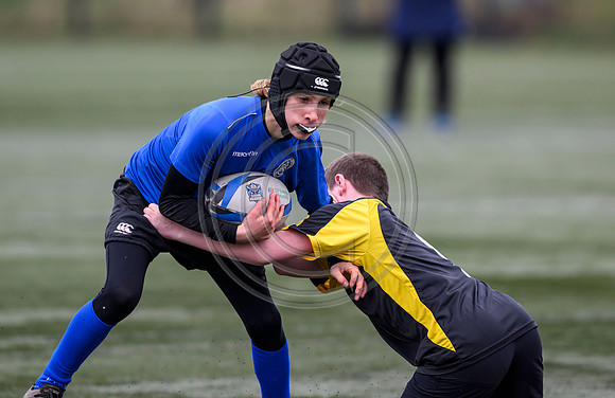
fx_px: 8712
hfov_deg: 4.0
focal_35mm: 514
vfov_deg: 2.6
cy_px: 137
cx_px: 353
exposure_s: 1/1600
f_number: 3.5
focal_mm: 400
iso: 500
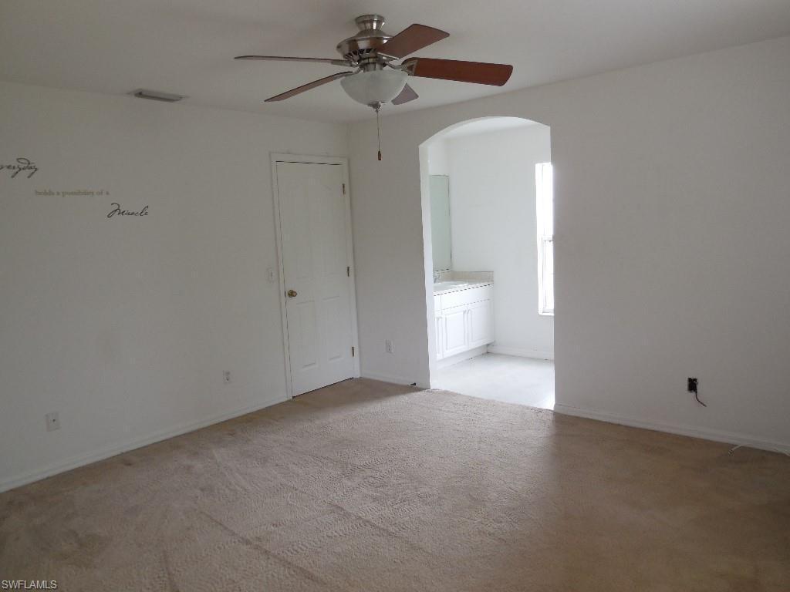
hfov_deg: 69.4
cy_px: 296
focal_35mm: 25
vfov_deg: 54.9
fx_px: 571
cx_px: 395
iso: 140
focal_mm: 4.5
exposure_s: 1/30
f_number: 3.1
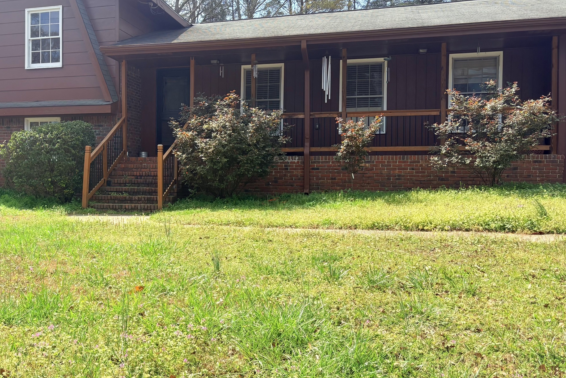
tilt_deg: +0.2
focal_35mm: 39
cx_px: 178
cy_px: 187
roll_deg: -0.3
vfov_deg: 34.2
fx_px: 613
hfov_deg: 48.5
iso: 64
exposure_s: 1/2012
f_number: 1.6
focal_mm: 5.96
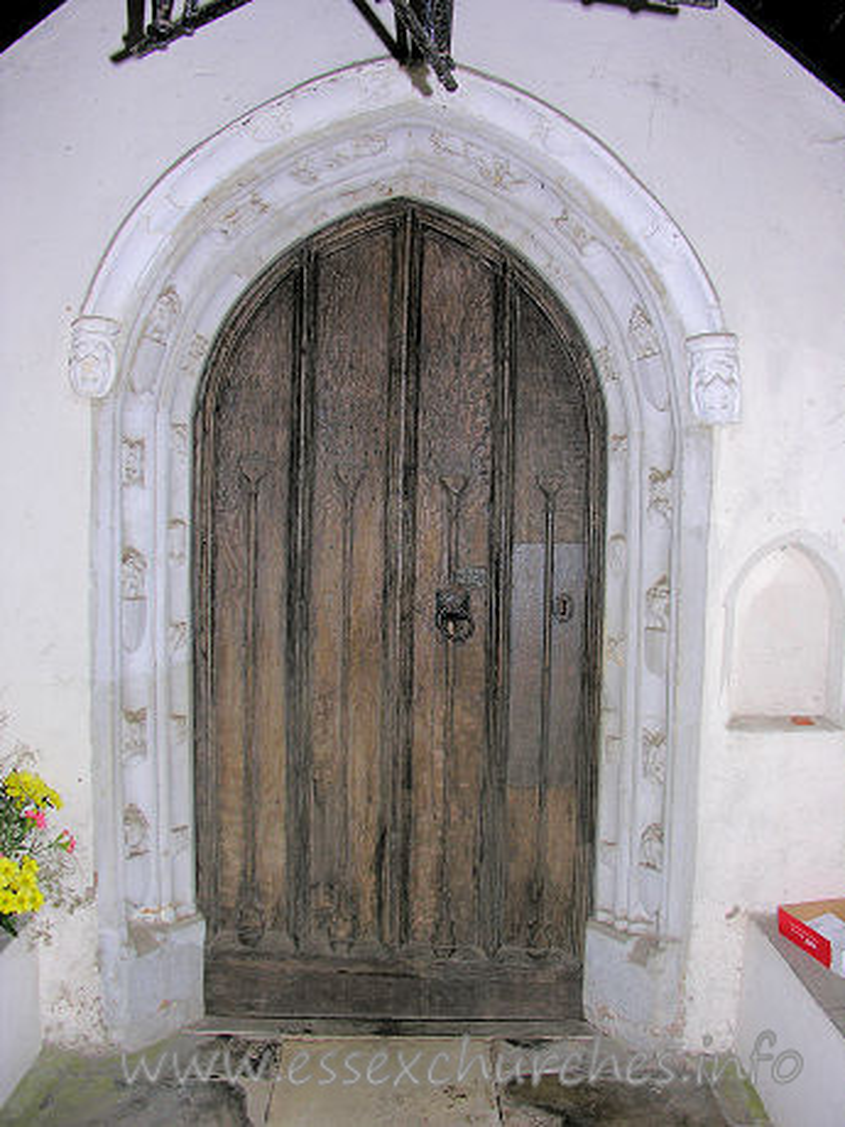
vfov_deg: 52.6
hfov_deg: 40.7
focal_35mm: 35
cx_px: 422
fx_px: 1139
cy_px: 564
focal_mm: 8.9
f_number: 2.8
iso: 50
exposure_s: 1/60.1
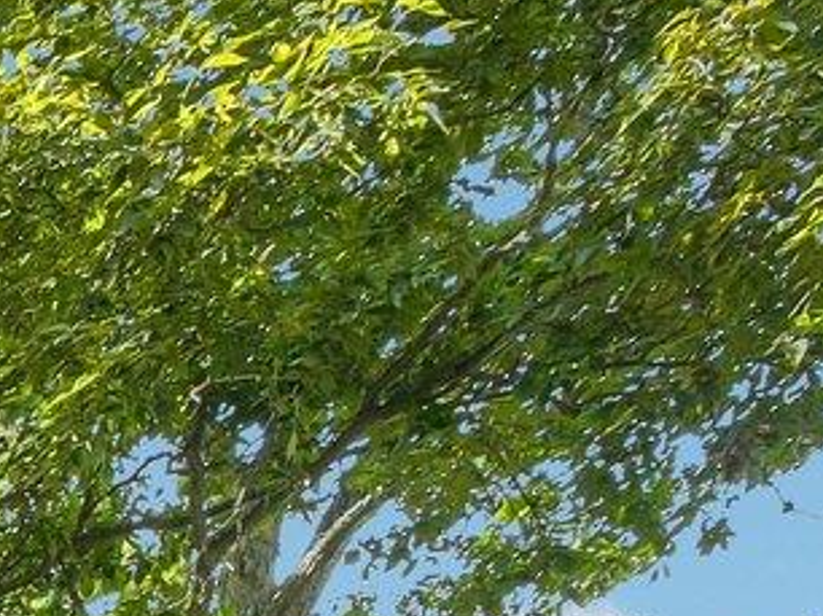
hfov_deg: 11.1
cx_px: -1694
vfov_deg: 11.8
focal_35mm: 103
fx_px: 2447
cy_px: 1454
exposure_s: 1/125
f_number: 8
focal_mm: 16
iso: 400
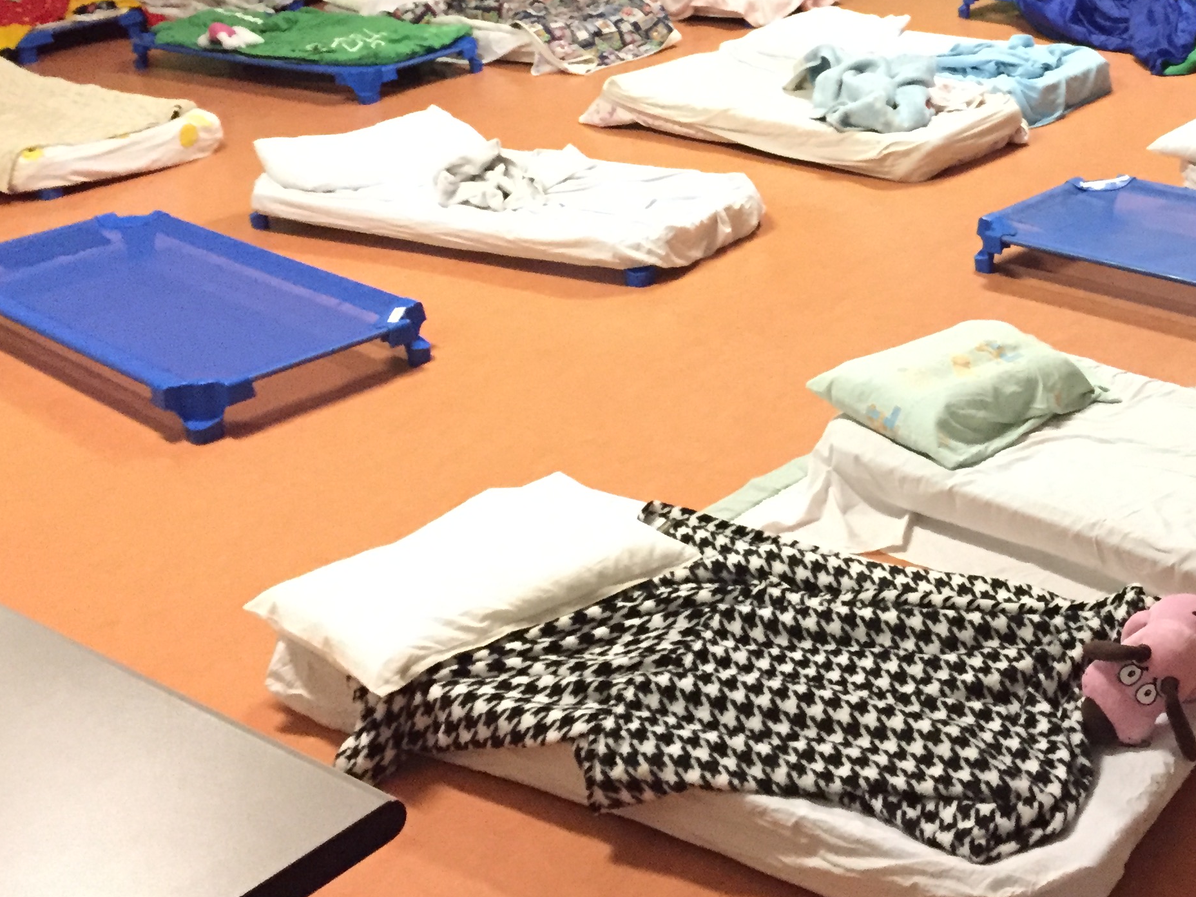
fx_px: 1762
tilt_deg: -15.0
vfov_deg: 27.7
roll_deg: +2.1
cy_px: 122
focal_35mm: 51
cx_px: 977
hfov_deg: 36.1
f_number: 2.2
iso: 400
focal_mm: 4.15
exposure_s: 1/17
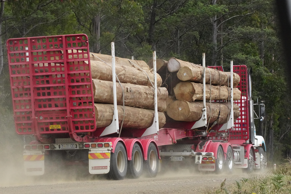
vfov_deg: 9.1
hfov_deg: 13.7
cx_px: 146
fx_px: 1212
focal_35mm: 150
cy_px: 97
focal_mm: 100
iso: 8000
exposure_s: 1/4000
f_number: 10
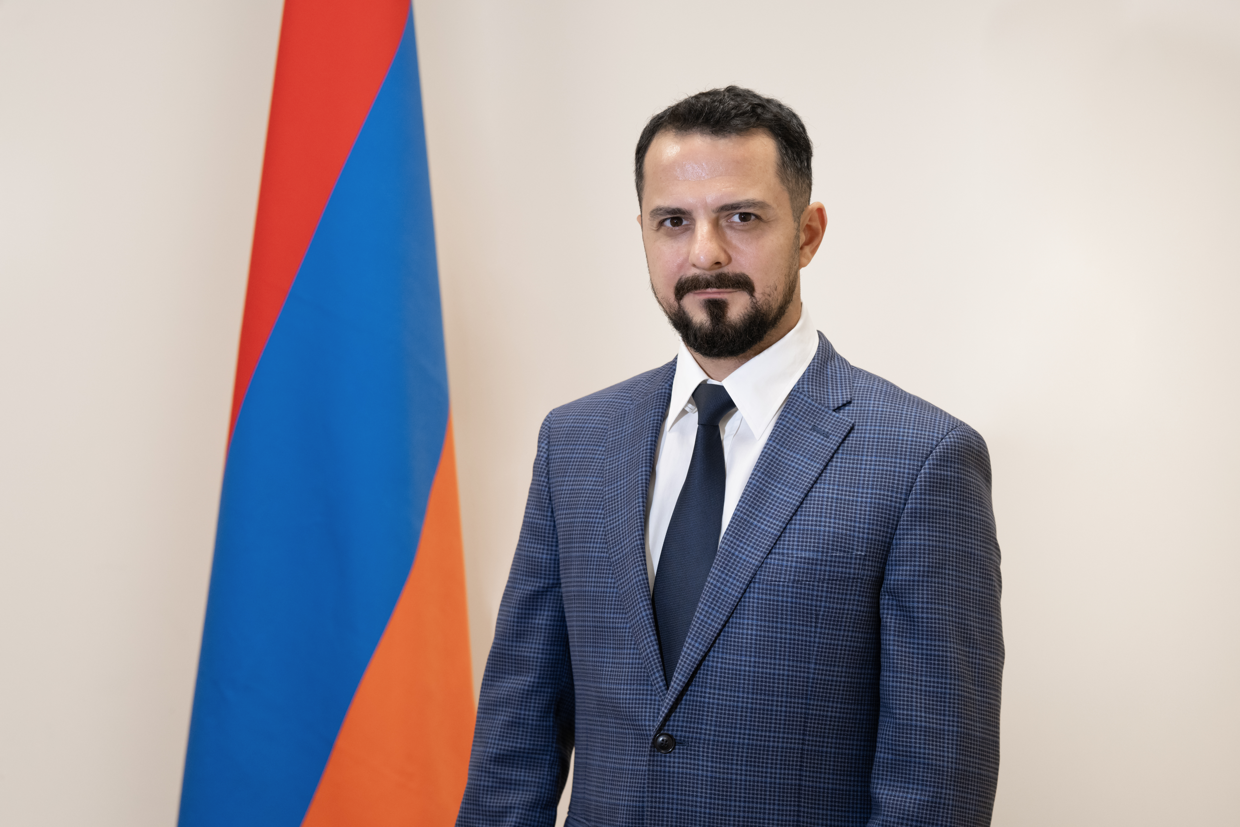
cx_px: 620
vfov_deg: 16.1
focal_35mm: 85
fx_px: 2928
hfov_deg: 23.9
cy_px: 414
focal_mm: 85
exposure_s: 1/200
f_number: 4.5
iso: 1600
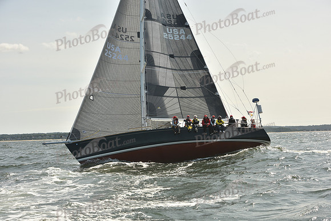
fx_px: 644
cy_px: 110
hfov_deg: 28.8
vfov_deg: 19.5
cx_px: 166
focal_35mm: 70
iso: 250
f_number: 9
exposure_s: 1/800
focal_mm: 70
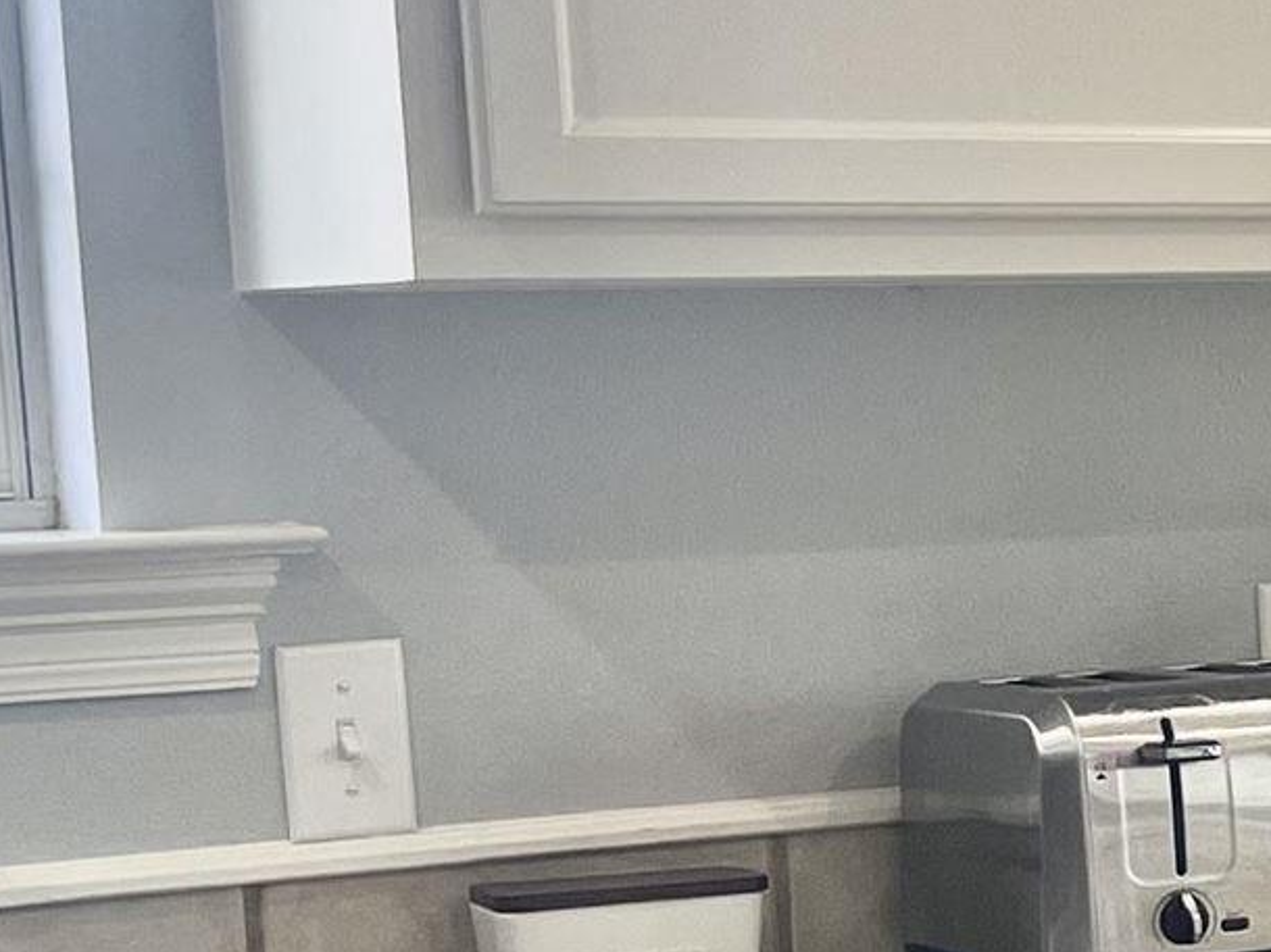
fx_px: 4808
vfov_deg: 11.3
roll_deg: +1.6
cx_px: 2577
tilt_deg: -6.5
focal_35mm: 131
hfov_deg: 13.0
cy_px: 758
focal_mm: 5.1
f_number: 1.6
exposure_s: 1/120
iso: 80
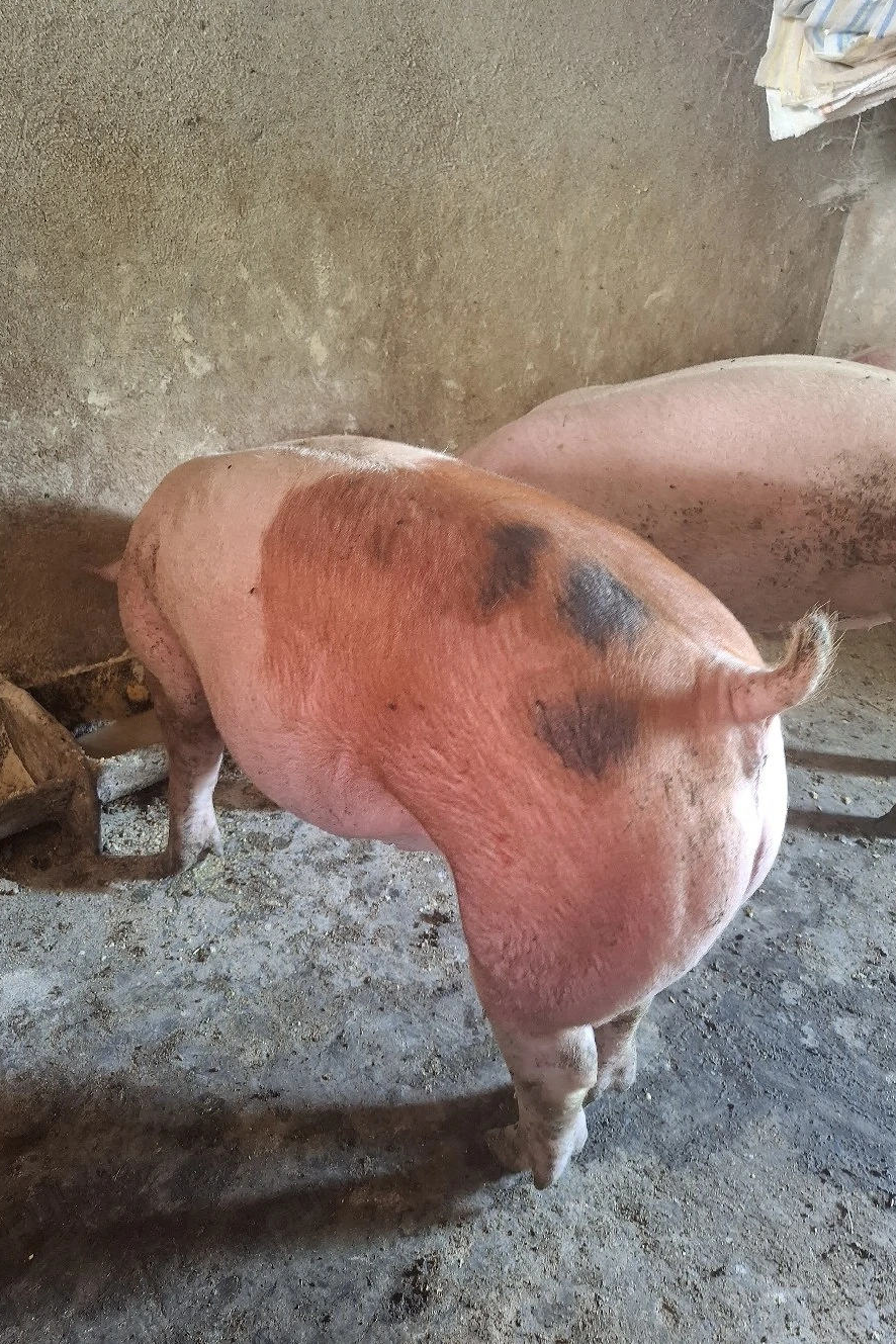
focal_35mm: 24
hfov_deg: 53.1
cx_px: 438
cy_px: 672
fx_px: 896
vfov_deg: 73.7
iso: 400
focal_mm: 5.54
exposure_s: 1/25
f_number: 1.8
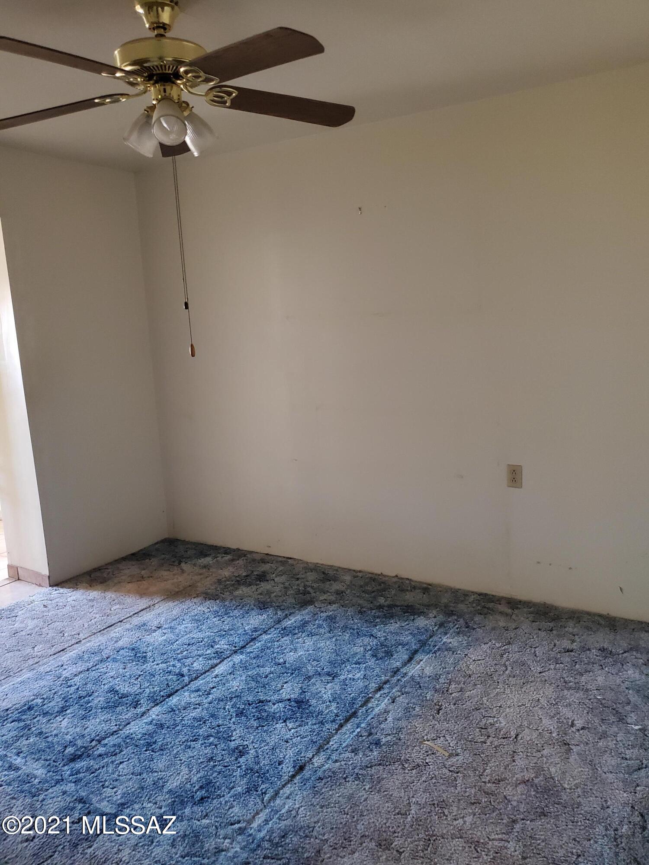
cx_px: 324
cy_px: 432
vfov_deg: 67.3
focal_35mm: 26
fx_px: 650
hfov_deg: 53.1
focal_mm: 4.3
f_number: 1.5
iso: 640
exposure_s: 1/33
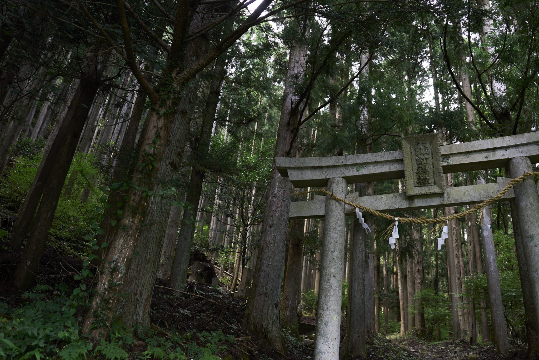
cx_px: 323
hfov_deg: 61.4
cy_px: 191
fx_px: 449
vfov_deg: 43.6
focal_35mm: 30
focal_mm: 24
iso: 200
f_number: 2.8
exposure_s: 1/160
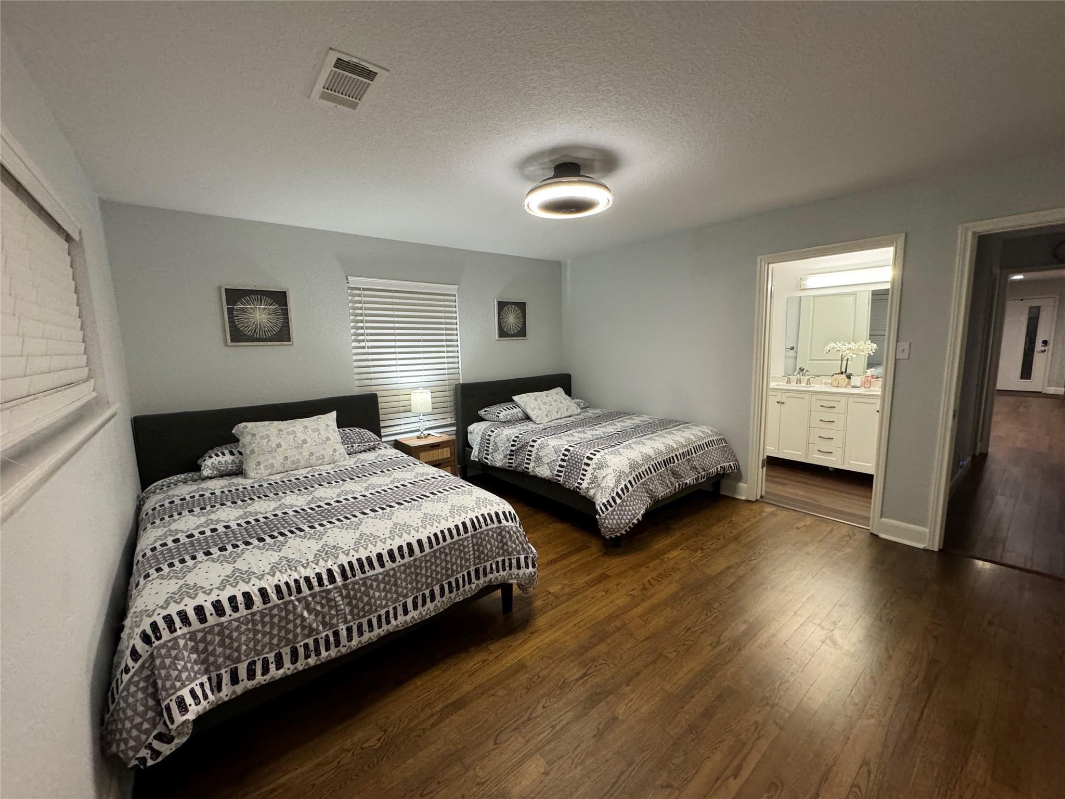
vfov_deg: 85.7
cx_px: 532
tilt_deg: -8.4
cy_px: 400
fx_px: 431
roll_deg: +1.5
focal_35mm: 14
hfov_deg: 102.1
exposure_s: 1/60
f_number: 2.2
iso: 400
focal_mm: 2.22
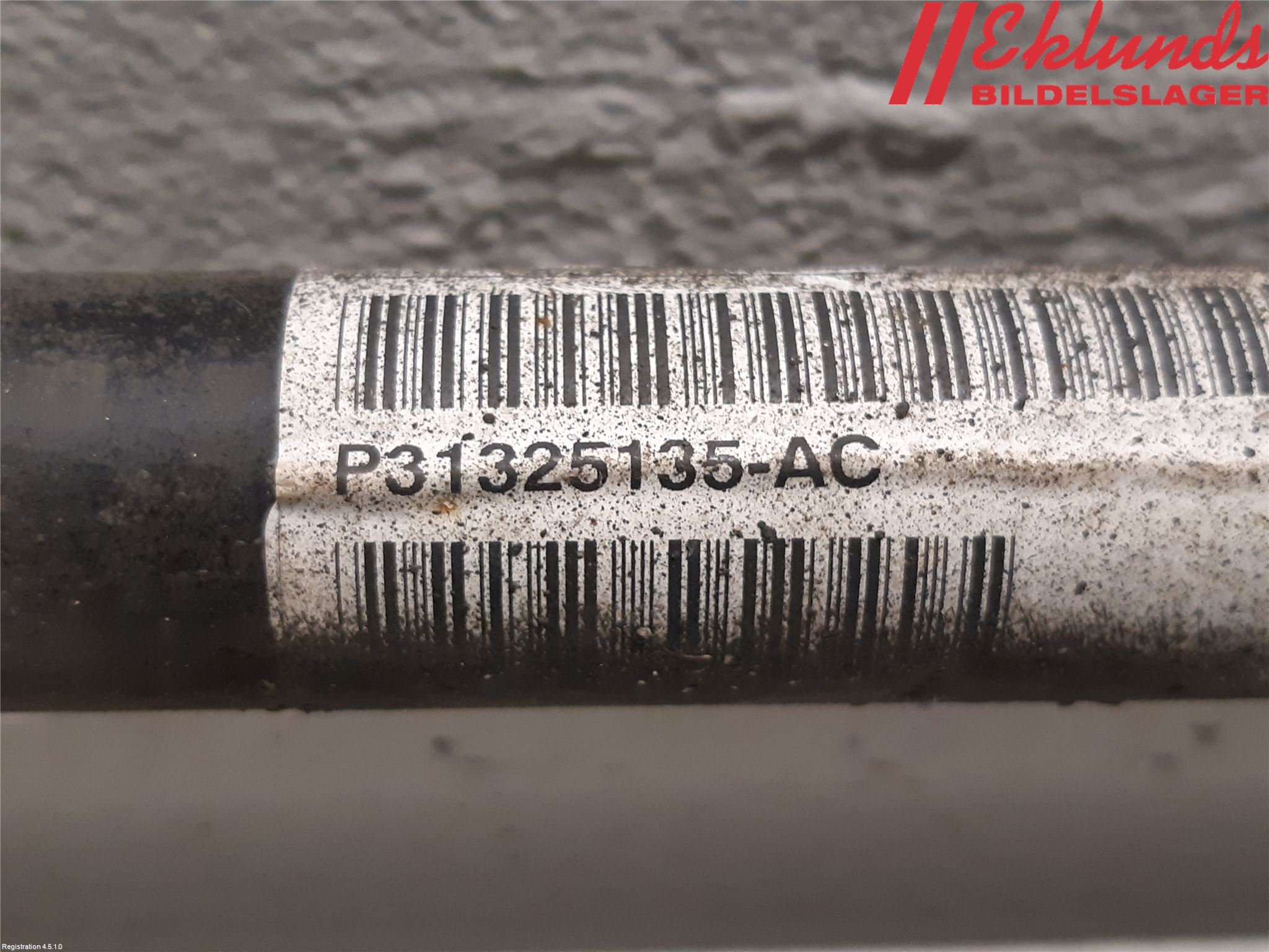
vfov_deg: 53.1
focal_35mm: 26
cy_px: 476
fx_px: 953
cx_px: 634
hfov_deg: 67.3
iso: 250
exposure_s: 1/50
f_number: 1.7
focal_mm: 3.93
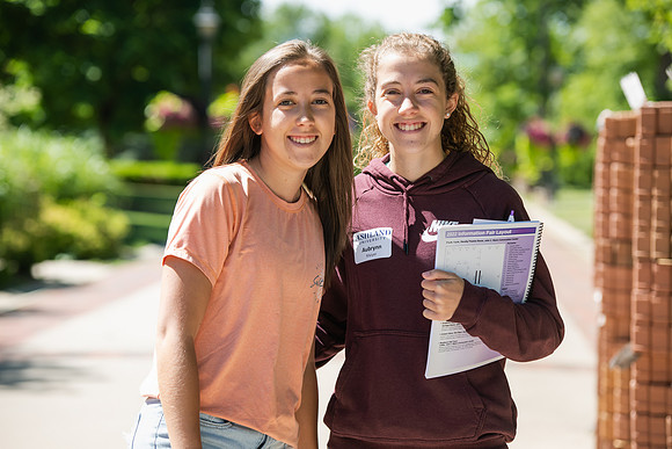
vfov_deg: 12.2
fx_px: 2091
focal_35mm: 112
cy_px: 224
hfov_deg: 18.3
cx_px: 336
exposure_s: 1/400
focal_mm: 112
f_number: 4
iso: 125
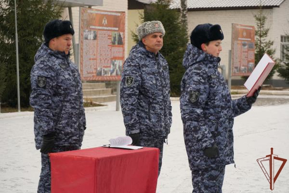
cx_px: 144
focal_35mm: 130
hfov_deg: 15.7
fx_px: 1048
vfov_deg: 10.5
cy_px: 96
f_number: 5.6
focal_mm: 87
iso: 320
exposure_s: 1/160
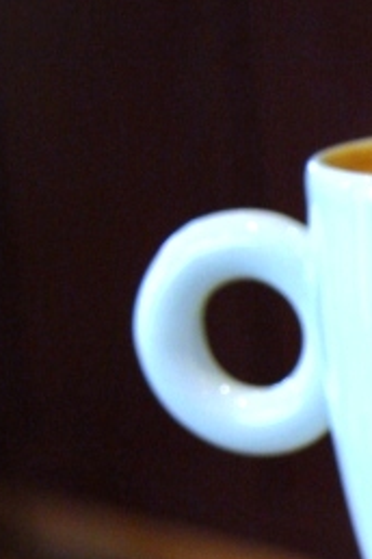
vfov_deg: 12.0
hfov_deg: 7.5
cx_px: 971
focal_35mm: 167
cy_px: 671
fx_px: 2588
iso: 400
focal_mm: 28
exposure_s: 1/60
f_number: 4
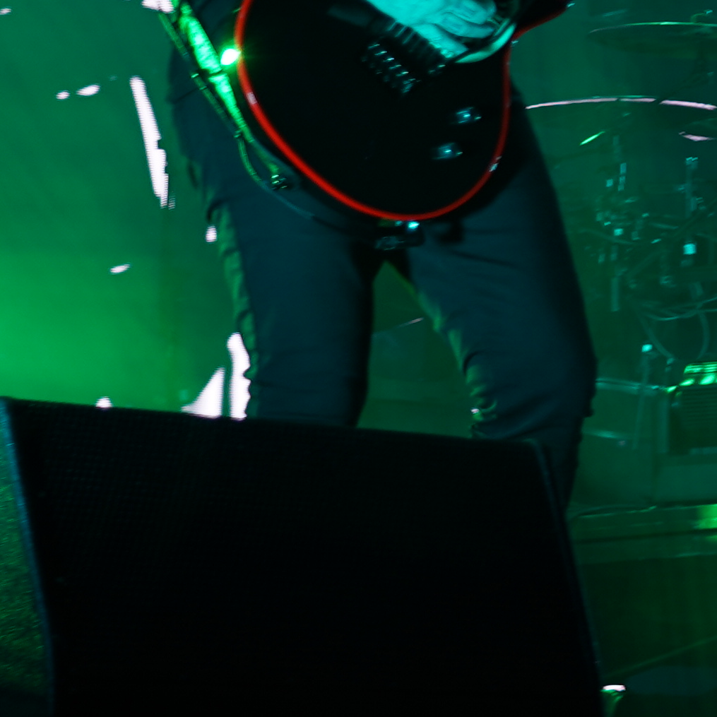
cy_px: -5
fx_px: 5530
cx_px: 1480
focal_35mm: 236
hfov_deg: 7.1
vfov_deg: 7.4
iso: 200
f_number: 4
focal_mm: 47
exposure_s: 1/50
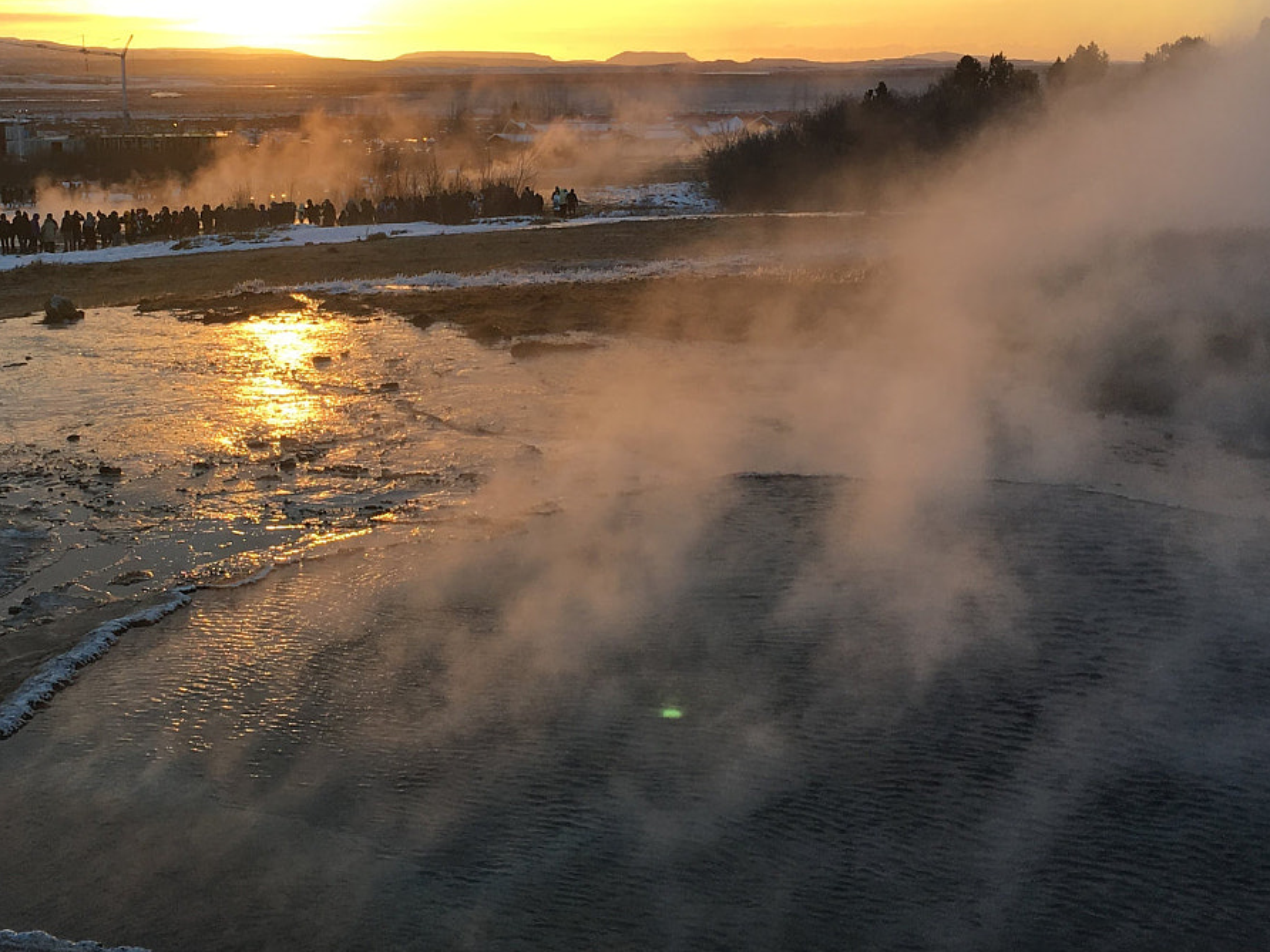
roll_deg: +0.1
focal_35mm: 52
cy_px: 349
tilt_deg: -8.8
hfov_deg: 36.6
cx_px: 464
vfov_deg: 27.9
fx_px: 1908
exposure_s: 1/331
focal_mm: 4.15
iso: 25
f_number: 2.2
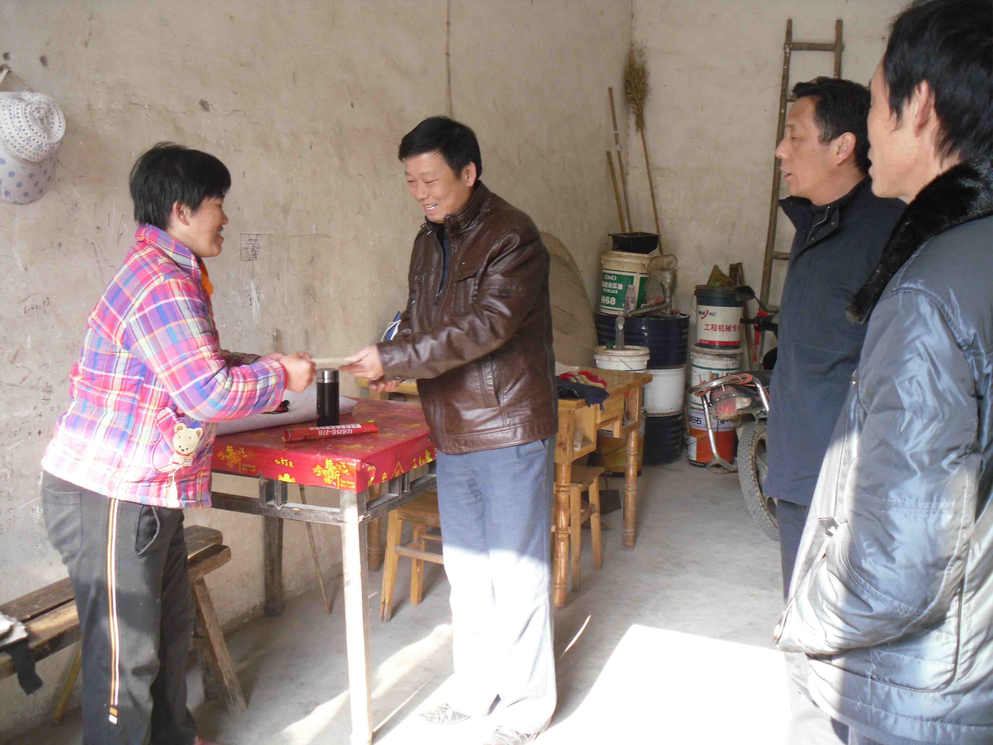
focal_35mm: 35
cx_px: 496
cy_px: 372
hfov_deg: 52.6
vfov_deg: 40.7
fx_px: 1004
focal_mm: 6.3
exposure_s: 1/45
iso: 200
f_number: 3
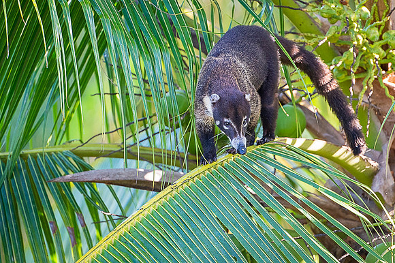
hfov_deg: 3.6
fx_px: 6319
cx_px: 213
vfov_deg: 2.4
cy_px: 131
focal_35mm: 576
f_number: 4
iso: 2500
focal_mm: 390
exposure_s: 1/1000
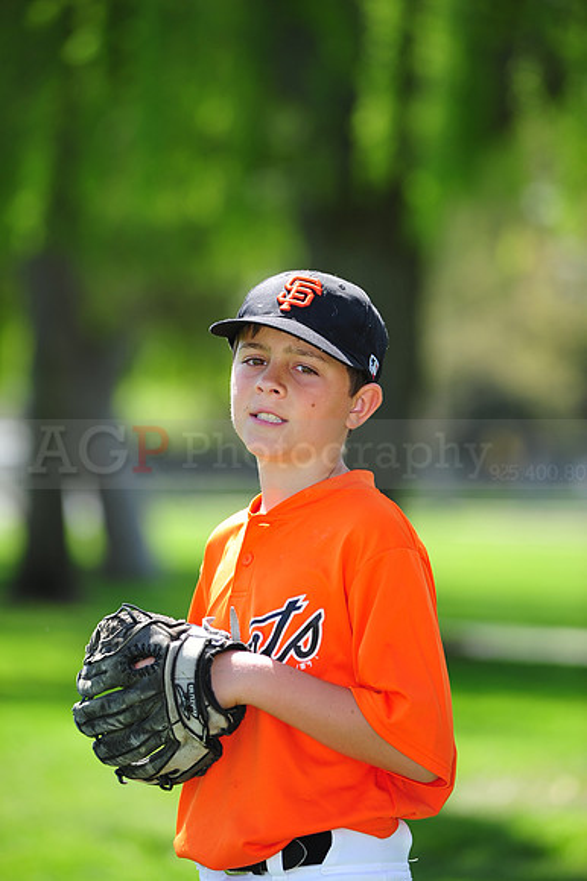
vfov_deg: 10.3
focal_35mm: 200
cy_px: 440
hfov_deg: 6.9
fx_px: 4897
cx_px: 294
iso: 200
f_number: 4.5
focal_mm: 200
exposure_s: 1/500
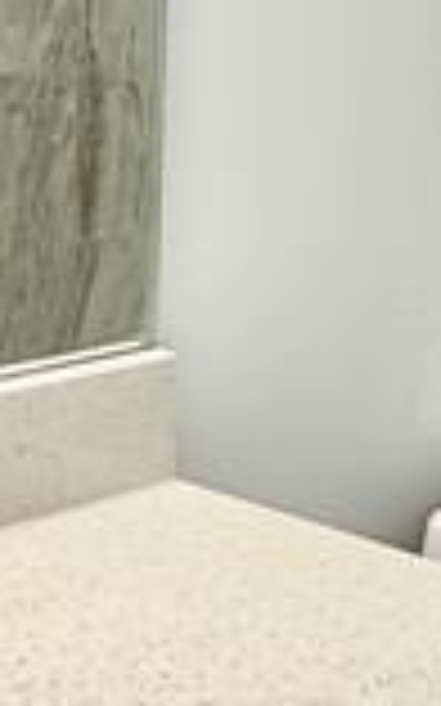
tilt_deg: -8.8
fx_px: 1867
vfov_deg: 21.3
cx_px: 716
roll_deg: -3.8
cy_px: 207
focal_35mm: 97
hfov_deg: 12.6
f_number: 2.2
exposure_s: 1/120
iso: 100
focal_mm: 2.22
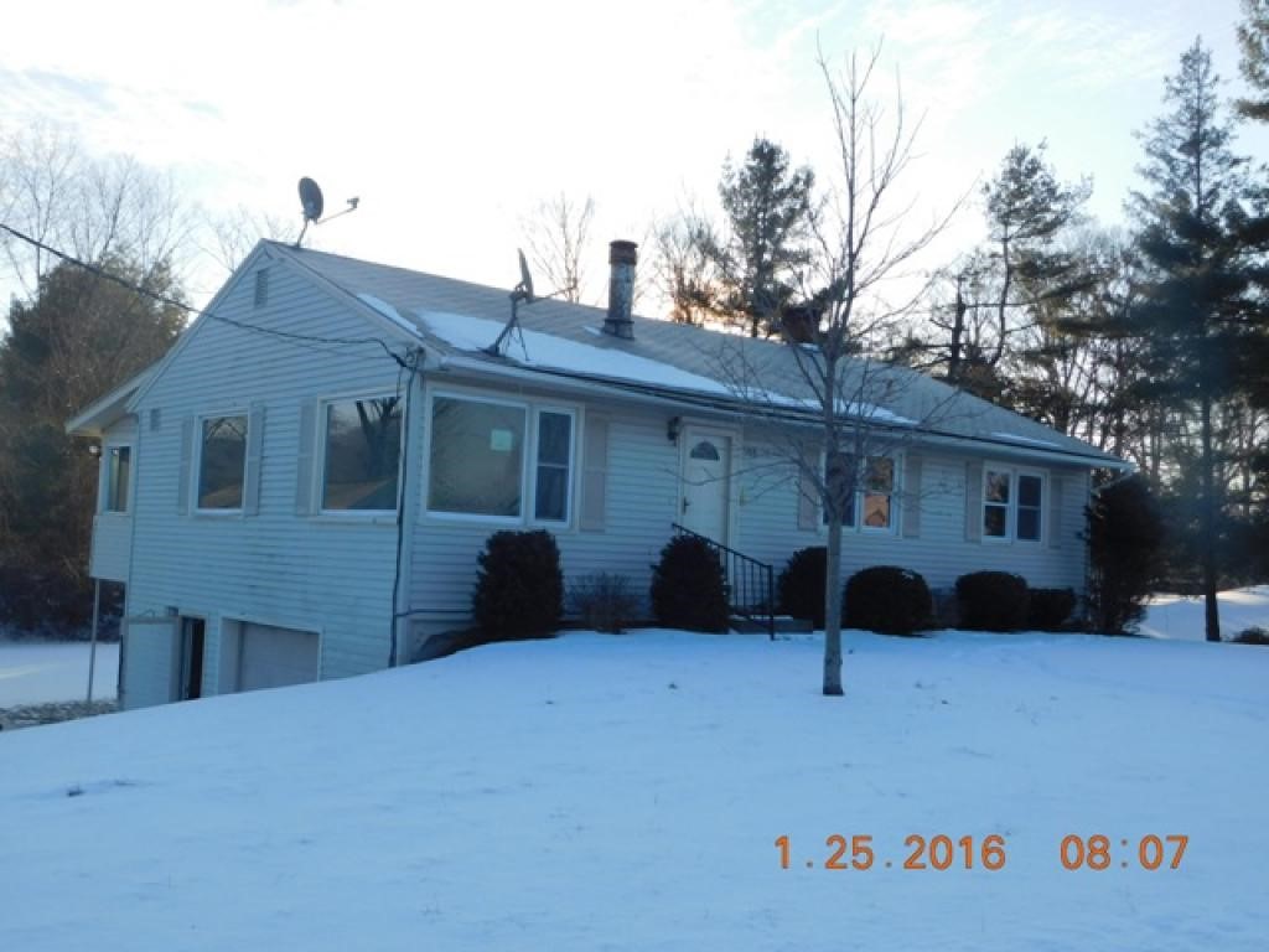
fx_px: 1320
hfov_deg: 51.4
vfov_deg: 39.7
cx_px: 634
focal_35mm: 36
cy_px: 476
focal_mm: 6.3
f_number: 3.5
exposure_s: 1/640
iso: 125
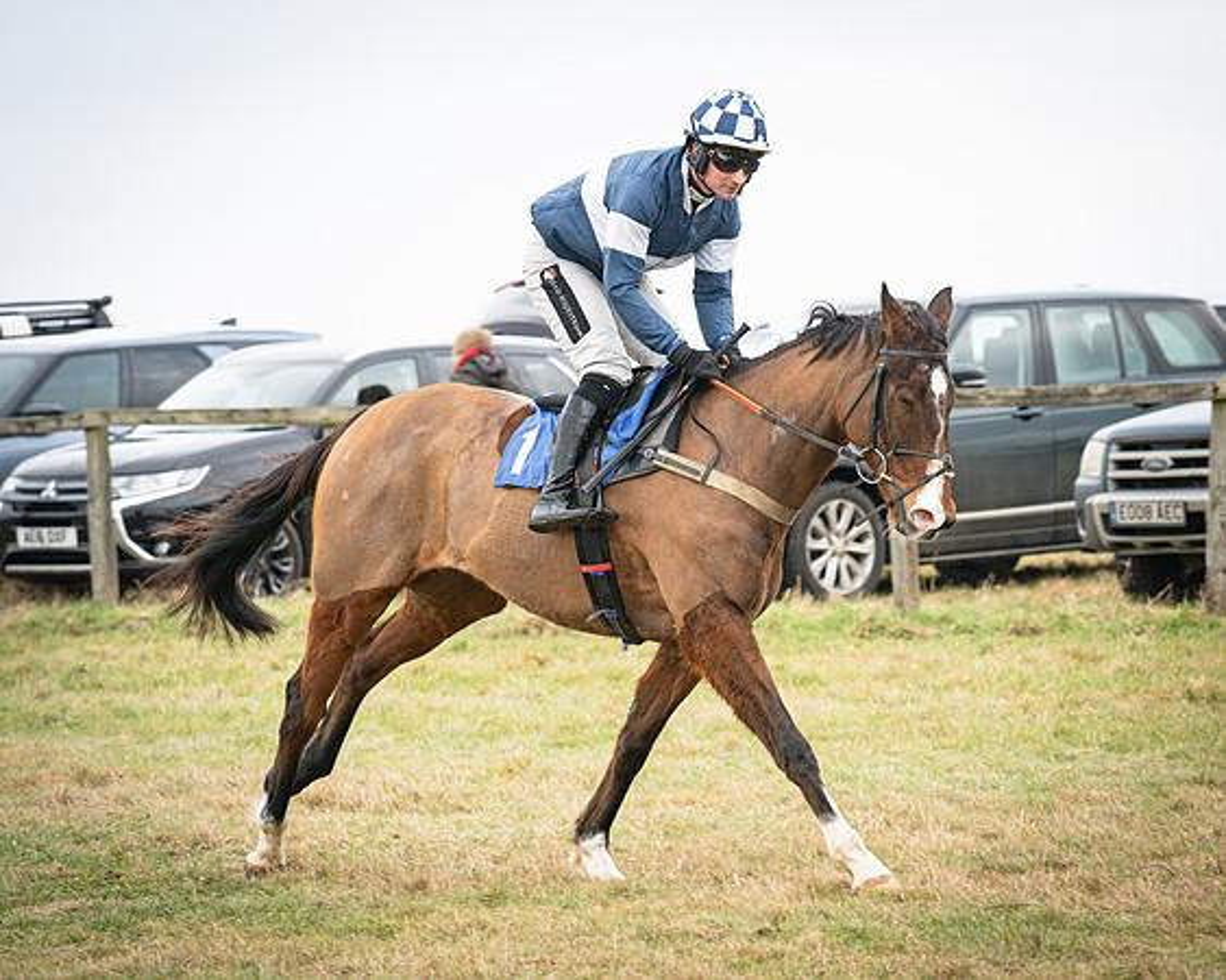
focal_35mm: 197
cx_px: 652
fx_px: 7162
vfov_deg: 7.8
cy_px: 511
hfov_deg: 9.8
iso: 500
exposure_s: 1/1000
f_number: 4.5
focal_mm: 135
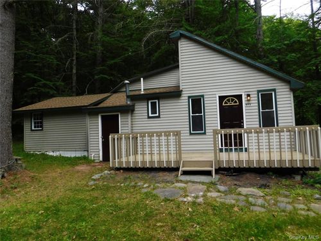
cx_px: 160
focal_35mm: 25
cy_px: 120
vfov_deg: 54.9
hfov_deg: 69.4
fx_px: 232
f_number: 3.1
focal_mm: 4.5
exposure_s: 1/640
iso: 125
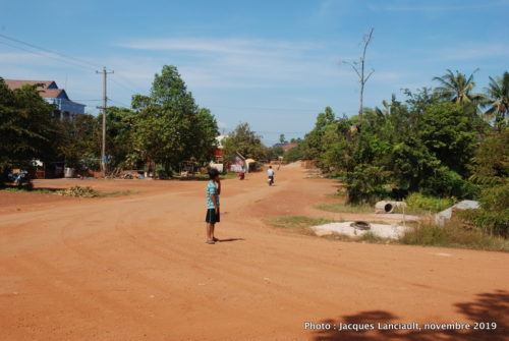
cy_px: 170
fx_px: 573
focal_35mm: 40
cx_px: 254
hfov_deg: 47.9
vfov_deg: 33.1
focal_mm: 27
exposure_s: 1/80
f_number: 16
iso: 100
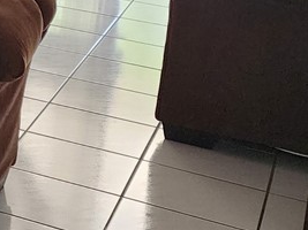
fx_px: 1227
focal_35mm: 138
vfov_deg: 10.2
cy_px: -166
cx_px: -483
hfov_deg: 11.3
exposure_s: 1/120
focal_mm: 6.4
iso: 320
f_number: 1.8
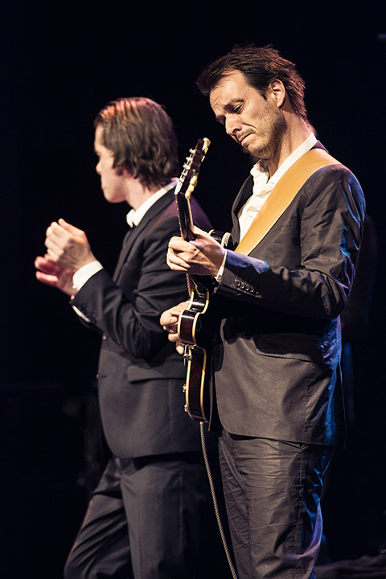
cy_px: 290
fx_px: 2895
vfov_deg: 11.4
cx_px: 193
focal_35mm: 180
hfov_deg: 7.6
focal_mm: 180
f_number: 2.8
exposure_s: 1/200
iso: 1000
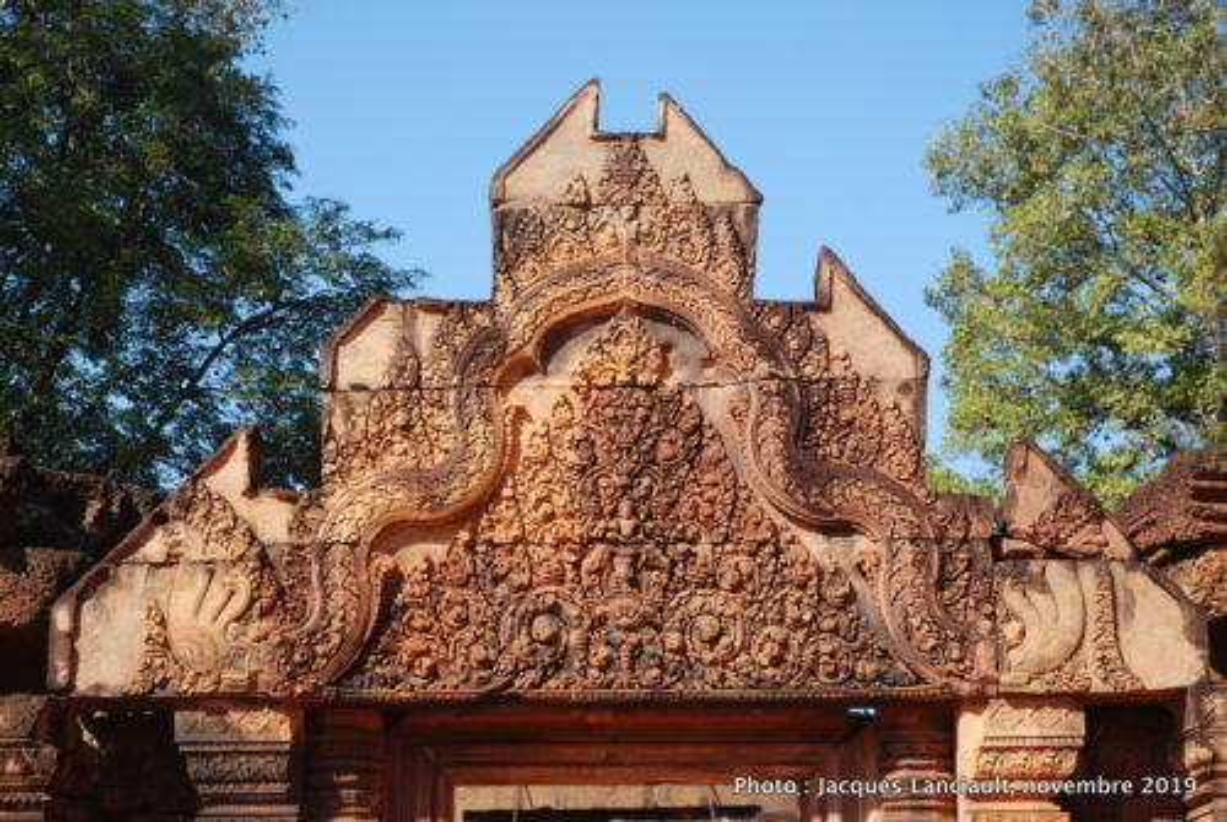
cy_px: 411
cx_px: 614
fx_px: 2355
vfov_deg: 19.8
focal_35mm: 69
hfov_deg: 29.2
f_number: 6.3
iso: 100
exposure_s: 1/160
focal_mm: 46
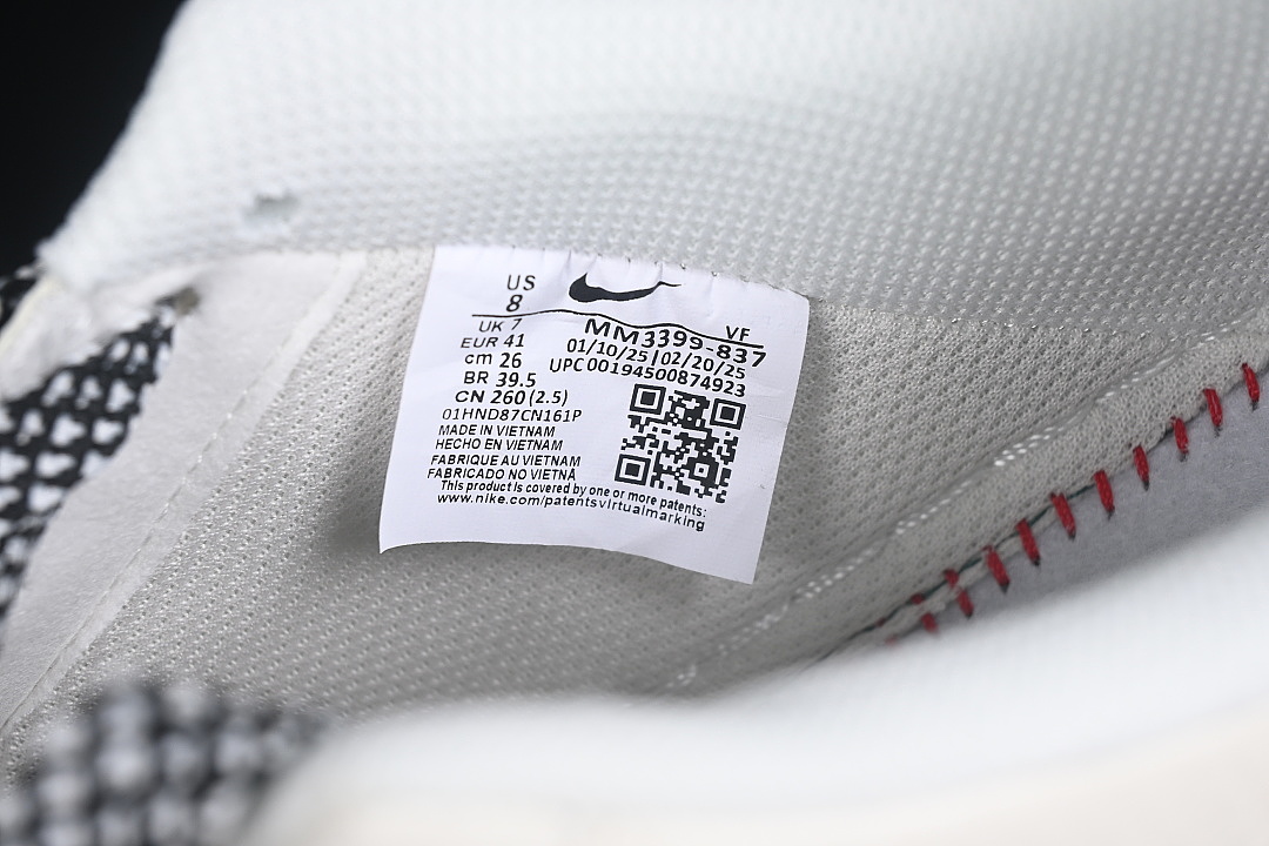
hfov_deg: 27.0
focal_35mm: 75
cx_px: 634
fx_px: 2644
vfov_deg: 18.2
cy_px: 423
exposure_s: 1/80
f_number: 7.1
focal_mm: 50
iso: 160
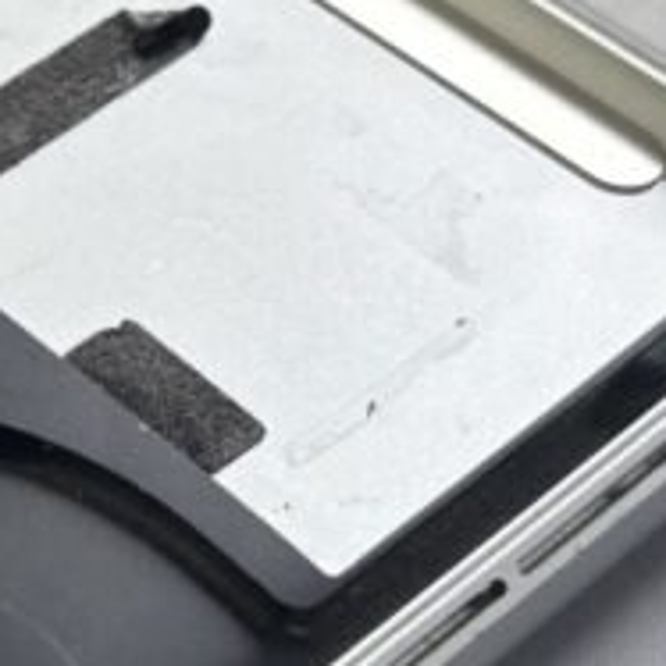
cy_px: 331
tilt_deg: -50.6
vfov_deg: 13.8
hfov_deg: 13.0
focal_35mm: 126
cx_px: -374
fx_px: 2743
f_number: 1.6
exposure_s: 1/121
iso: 50
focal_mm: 5.96
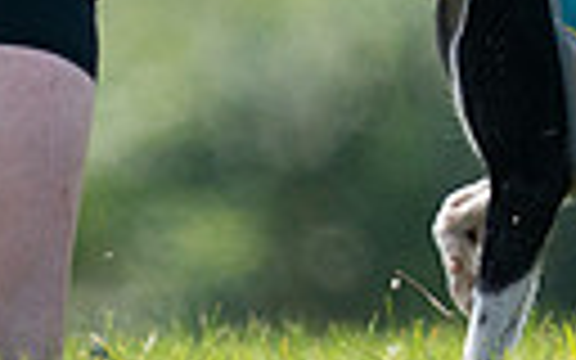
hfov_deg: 0.8
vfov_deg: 0.5
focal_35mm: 2578
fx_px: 40469
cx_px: 410
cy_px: -412
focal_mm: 559
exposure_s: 1/4000
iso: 2000
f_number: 6.3
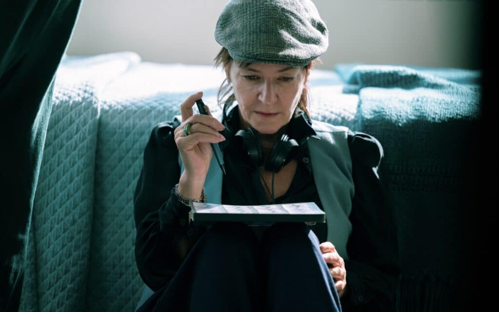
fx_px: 1877
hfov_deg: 15.1
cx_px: 250
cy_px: 159
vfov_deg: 9.5
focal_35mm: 138
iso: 400
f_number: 2.8
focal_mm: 135
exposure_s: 1/160
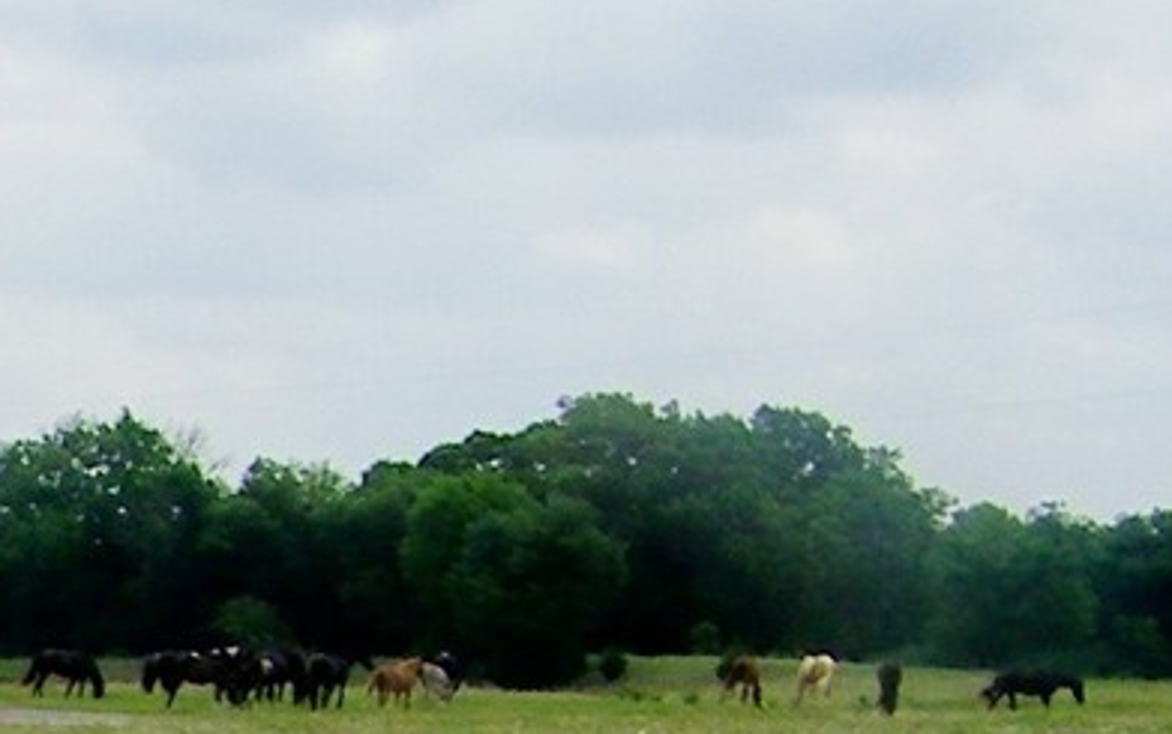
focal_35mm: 156
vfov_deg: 8.0
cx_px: -1382
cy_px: 1468
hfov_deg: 11.6
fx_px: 4986
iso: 80
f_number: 7.2
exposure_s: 1/250
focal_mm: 5.4
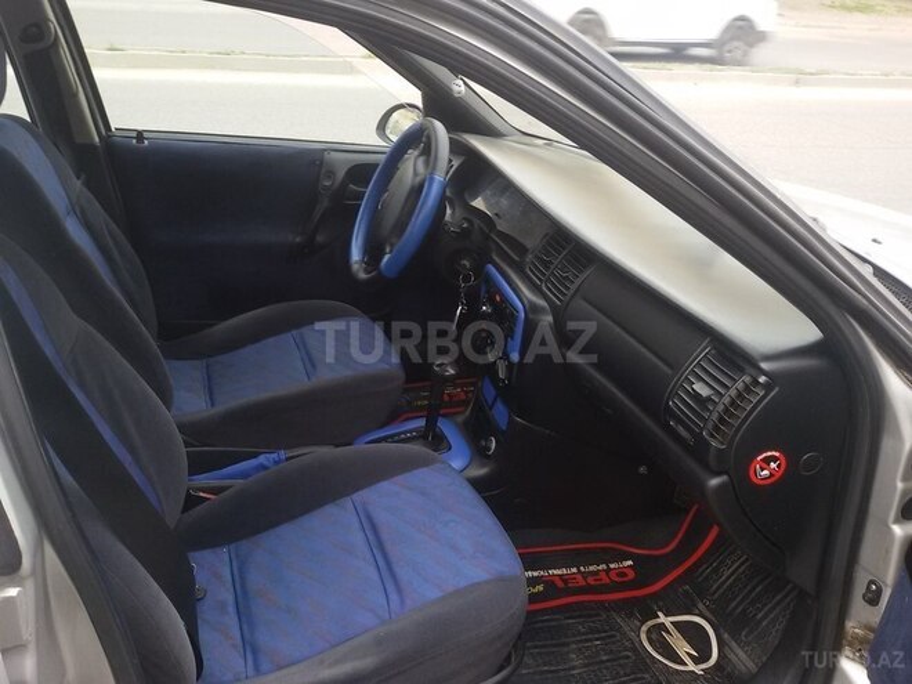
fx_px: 817
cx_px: 456
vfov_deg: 45.4
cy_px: 342
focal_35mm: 31
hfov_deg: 58.4
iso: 40
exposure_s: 1/50
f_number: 2.4
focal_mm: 2.93
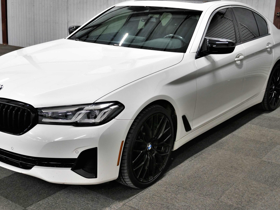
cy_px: 91
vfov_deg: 29.1
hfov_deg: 38.1
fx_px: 404
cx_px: 118
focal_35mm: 50
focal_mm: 18
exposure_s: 1/60
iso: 640
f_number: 2.8
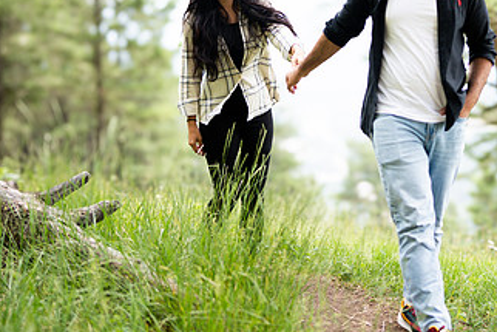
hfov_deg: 31.3
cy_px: 44
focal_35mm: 63
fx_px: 870
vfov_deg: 21.2
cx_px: 378
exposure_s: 1/3200
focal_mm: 35
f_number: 1.2
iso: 200
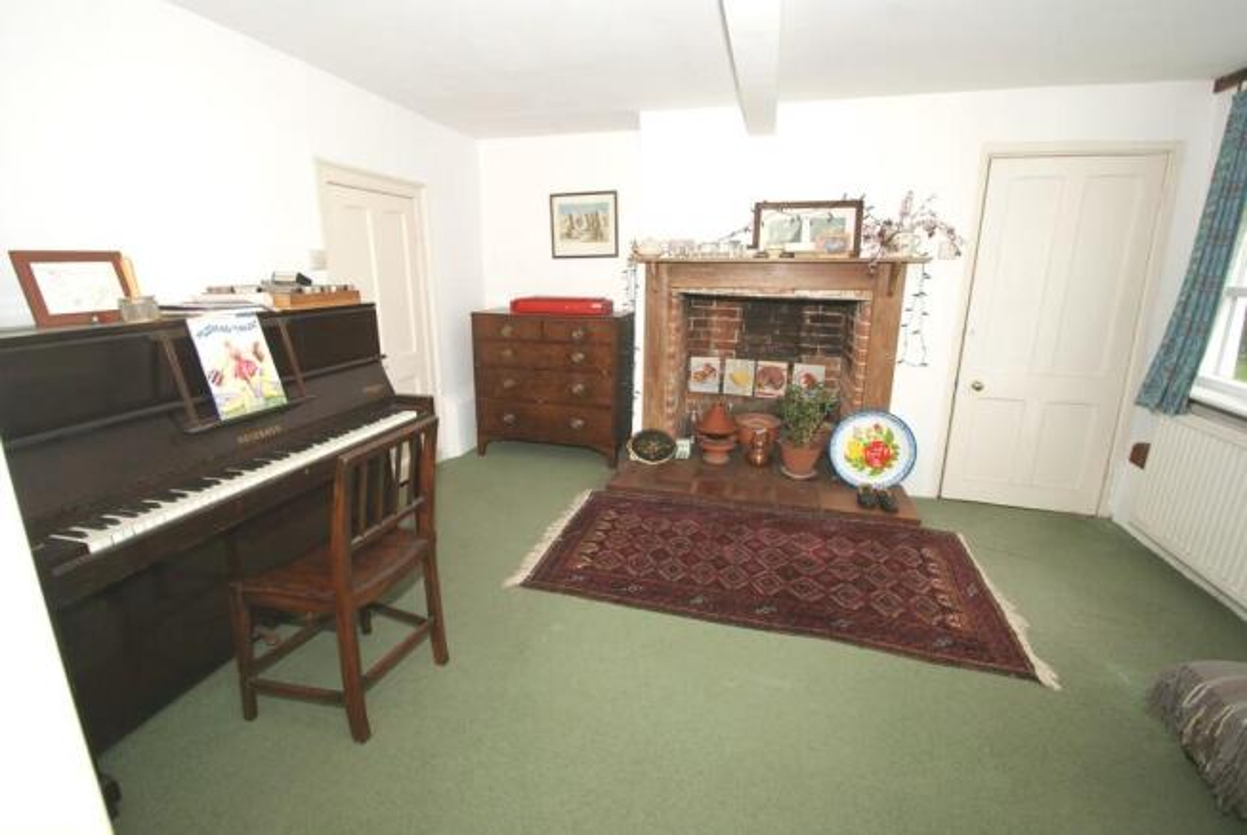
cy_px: 418
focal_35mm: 15
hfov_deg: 100.3
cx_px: 624
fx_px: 520
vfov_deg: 77.5
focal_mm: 10
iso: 400
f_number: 5.6
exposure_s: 1/60
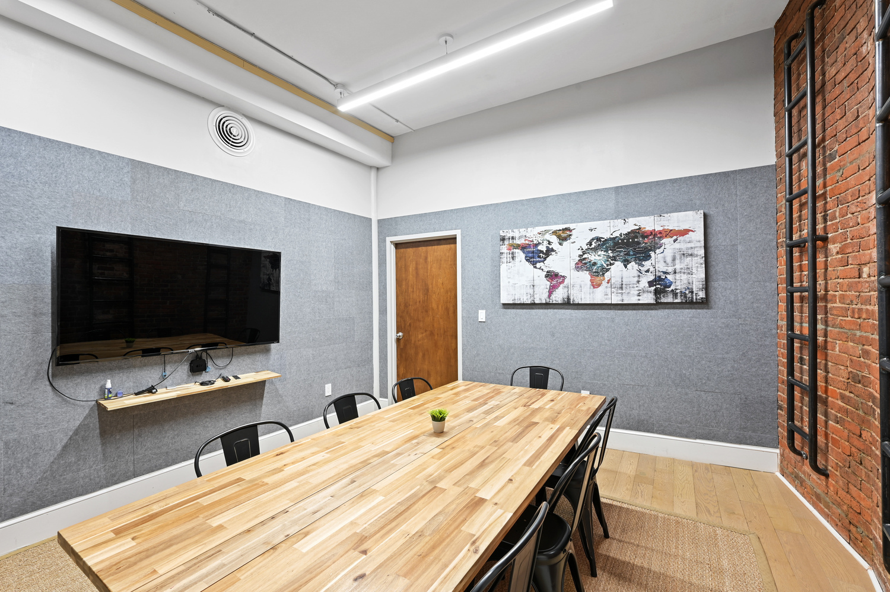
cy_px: 296
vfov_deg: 81.2
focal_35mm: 14
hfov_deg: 104.3
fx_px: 346
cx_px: 445
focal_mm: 14
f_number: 11
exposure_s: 4
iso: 100
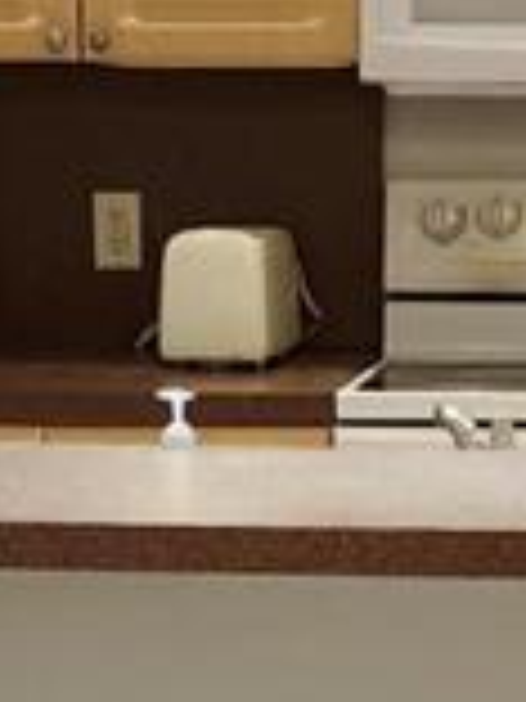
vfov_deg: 11.0
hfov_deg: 8.4
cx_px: 288
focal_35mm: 177
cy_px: 774
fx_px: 3586
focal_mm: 5.54
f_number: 1.8
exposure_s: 1/120
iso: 200
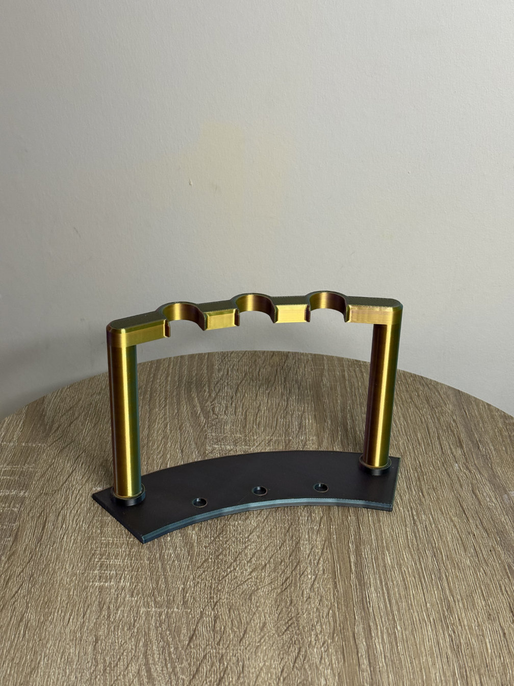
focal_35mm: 48
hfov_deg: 30.3
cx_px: 257
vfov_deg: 39.7
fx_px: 950
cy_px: 343
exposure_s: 1/59
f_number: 1.8
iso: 100
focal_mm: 6.8
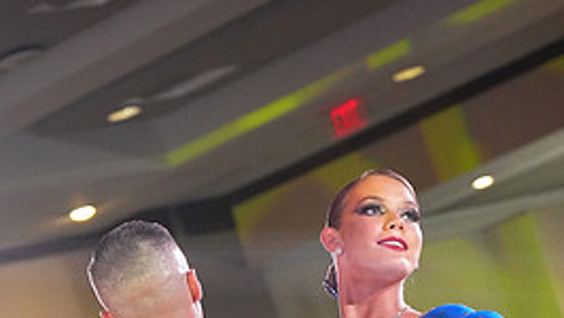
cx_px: 364
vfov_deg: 5.4
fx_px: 3352
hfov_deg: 9.6
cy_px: 562
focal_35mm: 224
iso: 8000
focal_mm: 98
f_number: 4.5
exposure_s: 1/400
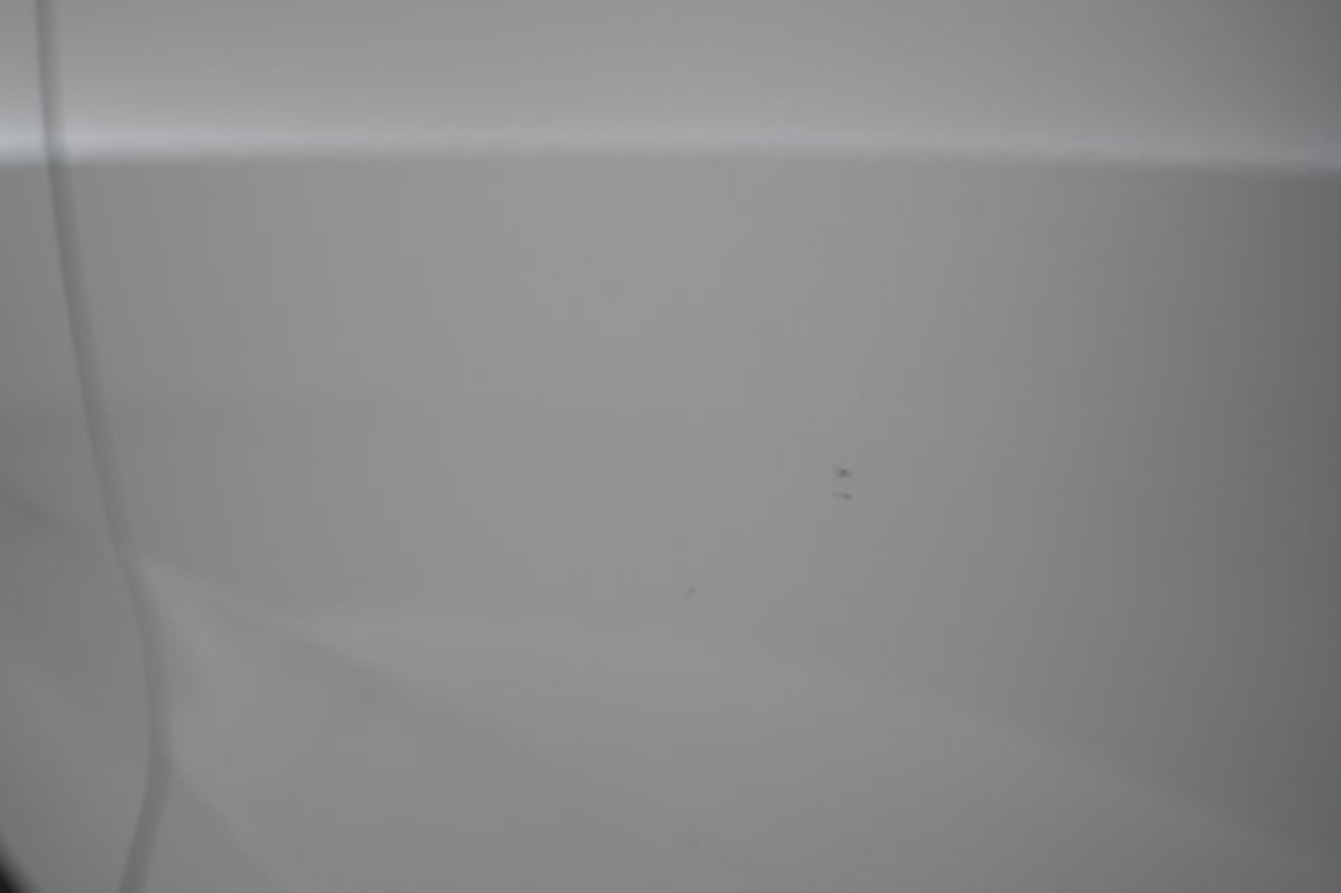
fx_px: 1042
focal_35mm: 28
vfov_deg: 46.4
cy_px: 446
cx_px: 670
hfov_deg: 65.5
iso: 640
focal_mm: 28
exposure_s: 1/100
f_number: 4.5
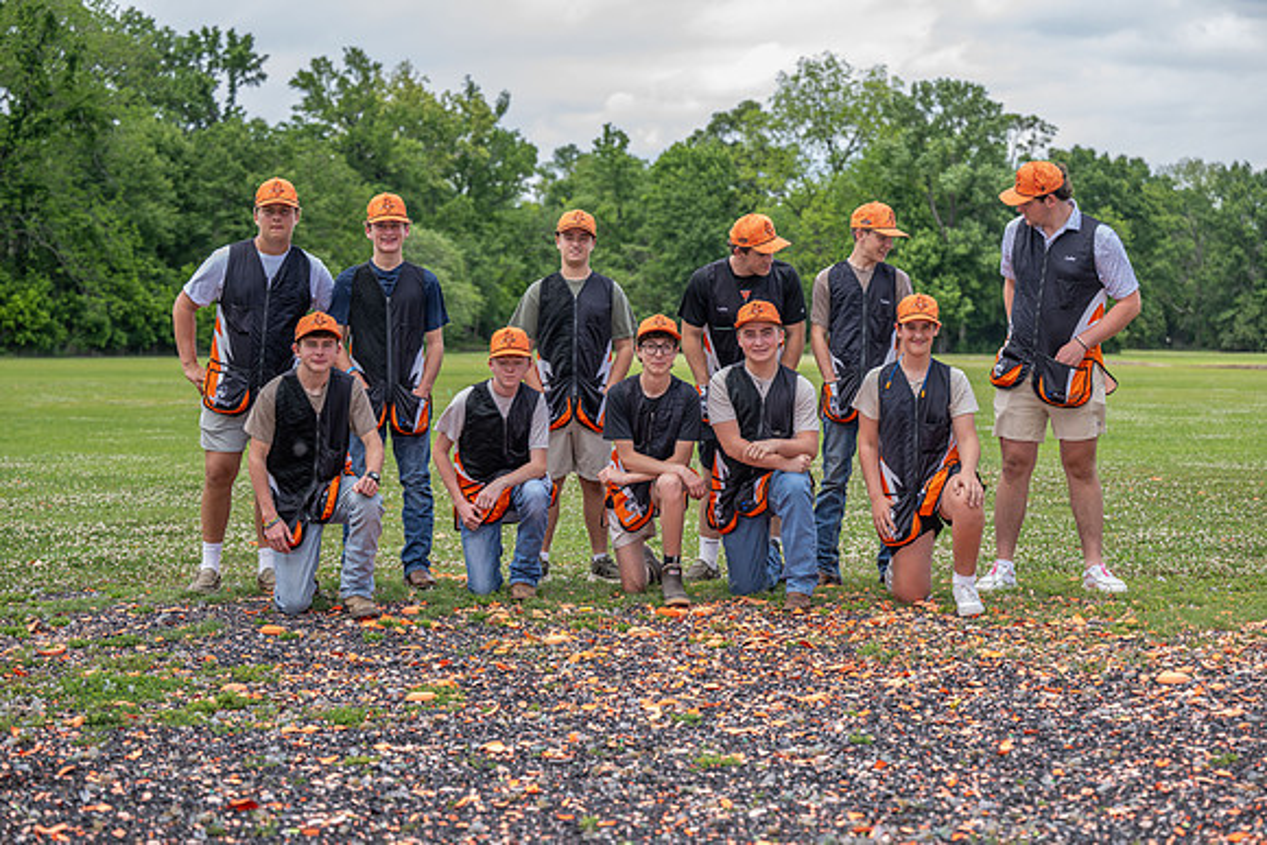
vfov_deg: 19.5
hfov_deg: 28.8
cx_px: 634
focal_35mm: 70
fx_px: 2464
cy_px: 422
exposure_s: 1/200
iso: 32
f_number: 3.5
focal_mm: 70
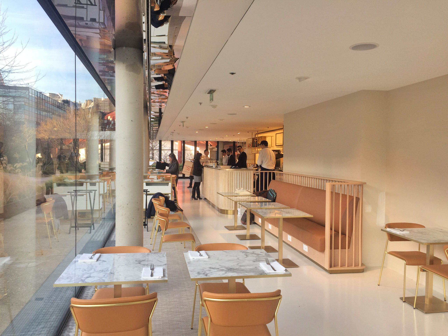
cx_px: 224
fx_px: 375
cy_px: 168
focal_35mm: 29
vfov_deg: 48.2
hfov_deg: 61.7
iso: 32
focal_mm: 4.15
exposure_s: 1/182
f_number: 2.2
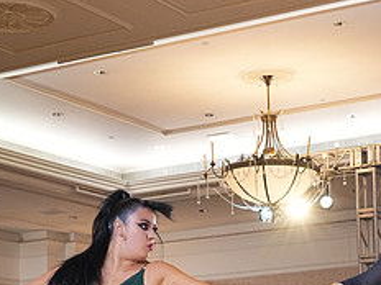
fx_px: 1167
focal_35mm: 106
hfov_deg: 18.4
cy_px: 354
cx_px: 280
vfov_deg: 13.5
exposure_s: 1/200
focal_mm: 44
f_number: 6.3
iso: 5000
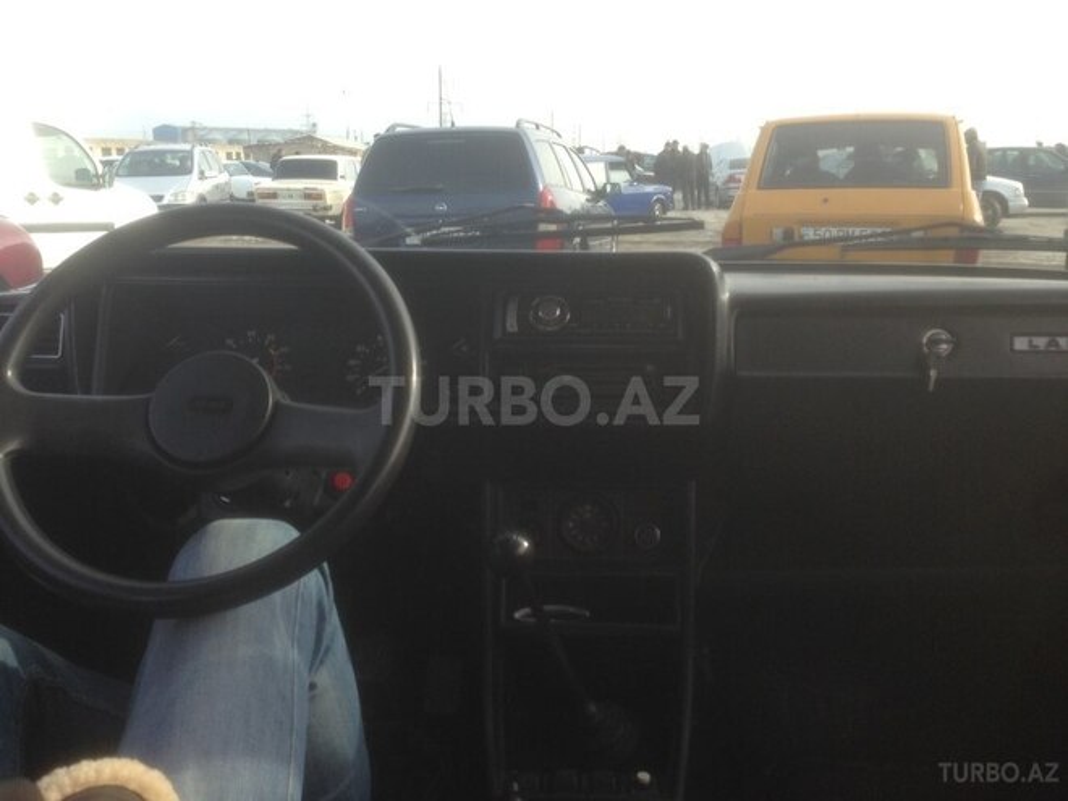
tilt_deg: -13.1
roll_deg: -1.0
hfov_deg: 55.4
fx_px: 1018
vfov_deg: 42.9
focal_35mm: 33
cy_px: 400
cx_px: 534
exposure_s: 1/226
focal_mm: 4.12
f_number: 2.4
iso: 50
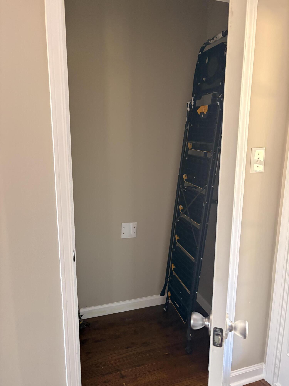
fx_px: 289
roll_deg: -1.4
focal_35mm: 26
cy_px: 193
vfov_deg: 67.3
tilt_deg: -10.4
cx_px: 144
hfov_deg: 53.1
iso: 400
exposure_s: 1/60
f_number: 1.6
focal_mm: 5.96
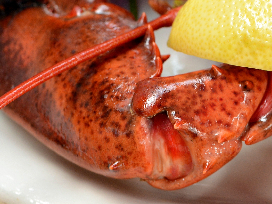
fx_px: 1799
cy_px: -106
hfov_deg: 8.5
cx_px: 338
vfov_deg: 6.4
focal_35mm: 229
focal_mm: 50
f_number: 7.1
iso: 400
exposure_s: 1/125
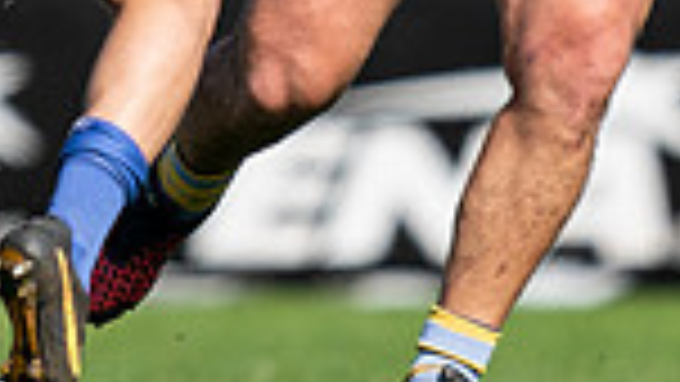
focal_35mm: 2850
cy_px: -592
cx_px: -625
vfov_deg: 0.4
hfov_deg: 0.8
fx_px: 51397
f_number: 2.8
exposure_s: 1/1250
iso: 100
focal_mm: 400
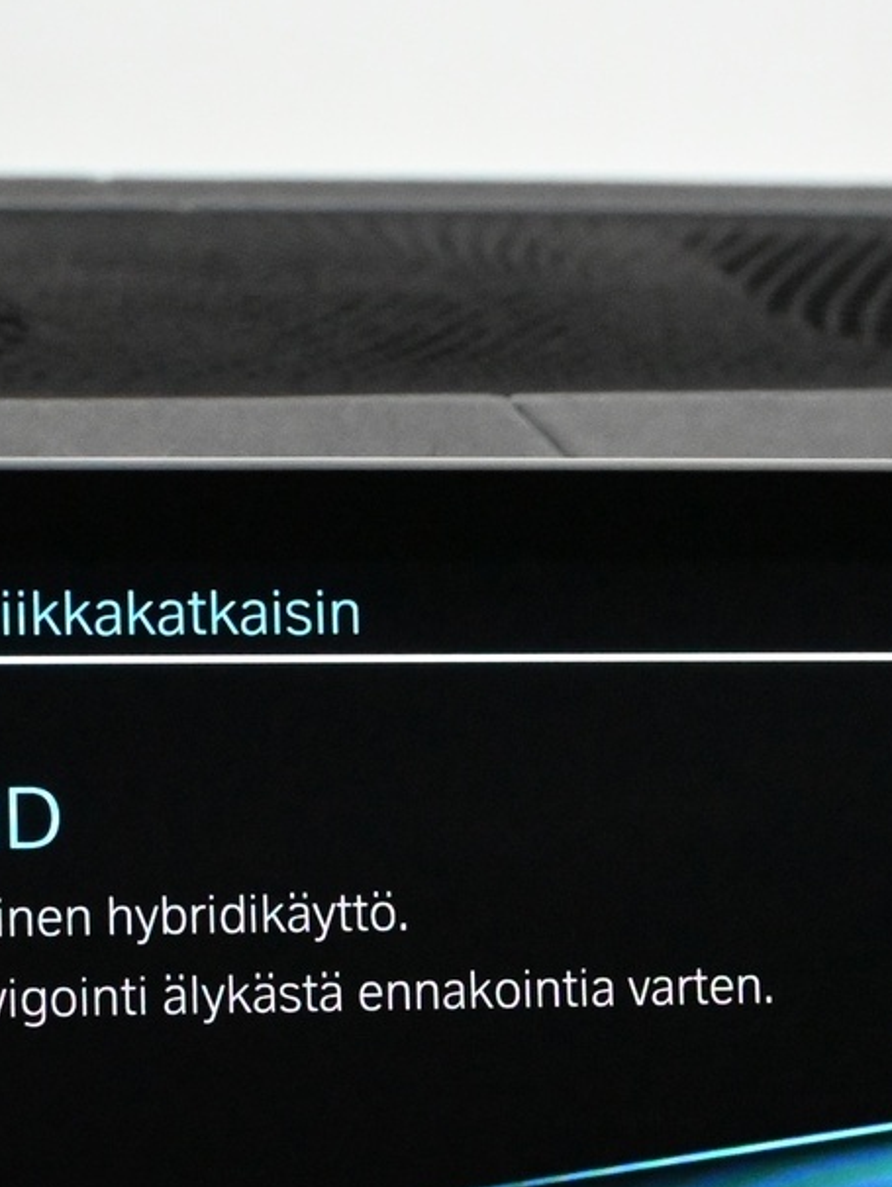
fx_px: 4498
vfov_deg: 15.0
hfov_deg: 11.3
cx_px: 719
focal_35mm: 131
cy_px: 940
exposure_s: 1/250
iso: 9000
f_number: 5
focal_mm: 34
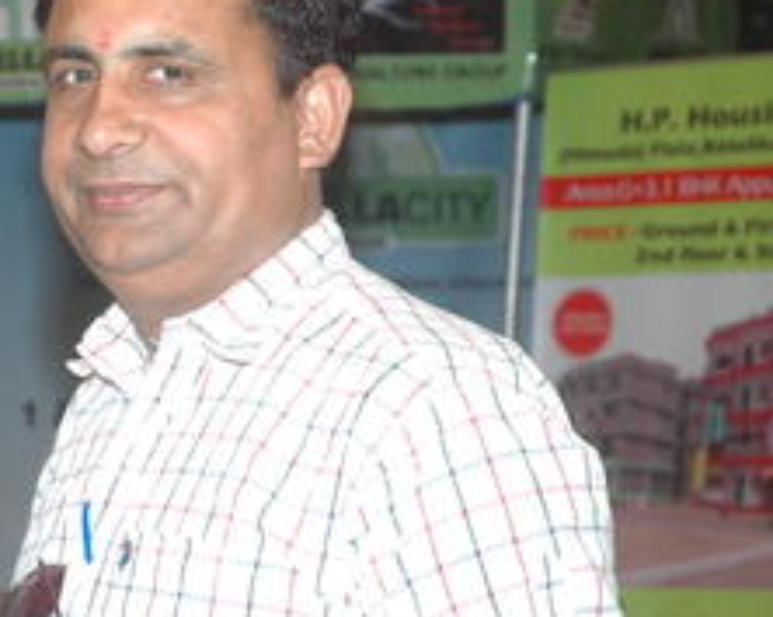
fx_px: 4524
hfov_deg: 9.7
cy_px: 368
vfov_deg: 7.8
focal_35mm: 198
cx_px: -104
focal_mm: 52
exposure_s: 1/60
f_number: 4.5
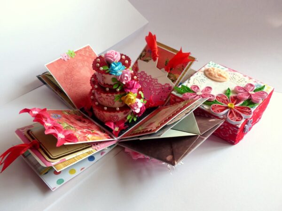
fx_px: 277
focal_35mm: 34
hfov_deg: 54.0
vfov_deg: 41.8
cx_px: 141
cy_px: 106
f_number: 2.8
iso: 125
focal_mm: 6
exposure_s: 1/60
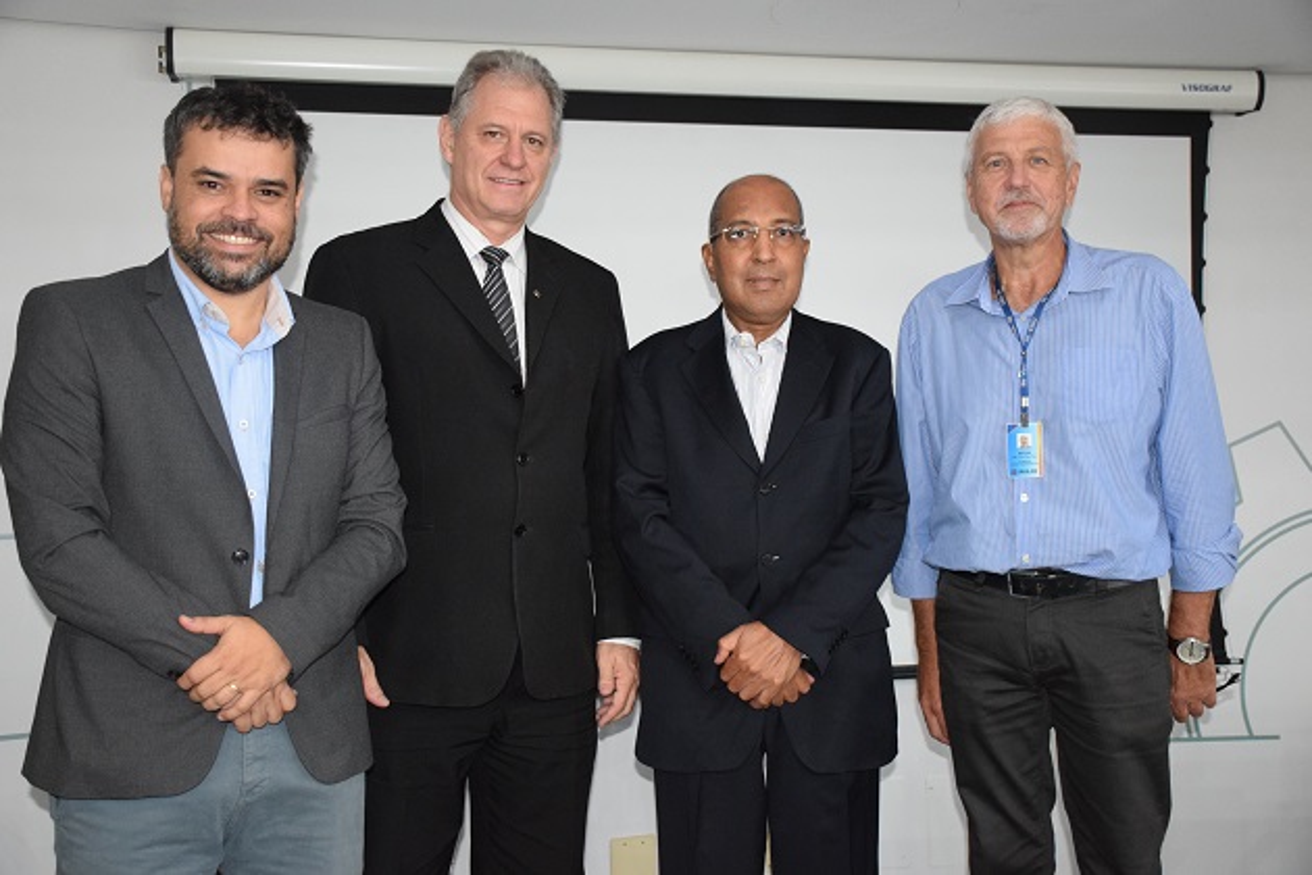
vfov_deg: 33.0
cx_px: 656
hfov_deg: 47.9
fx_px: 1476
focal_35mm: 40
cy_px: 438
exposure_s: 1/60
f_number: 4
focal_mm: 27
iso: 2500
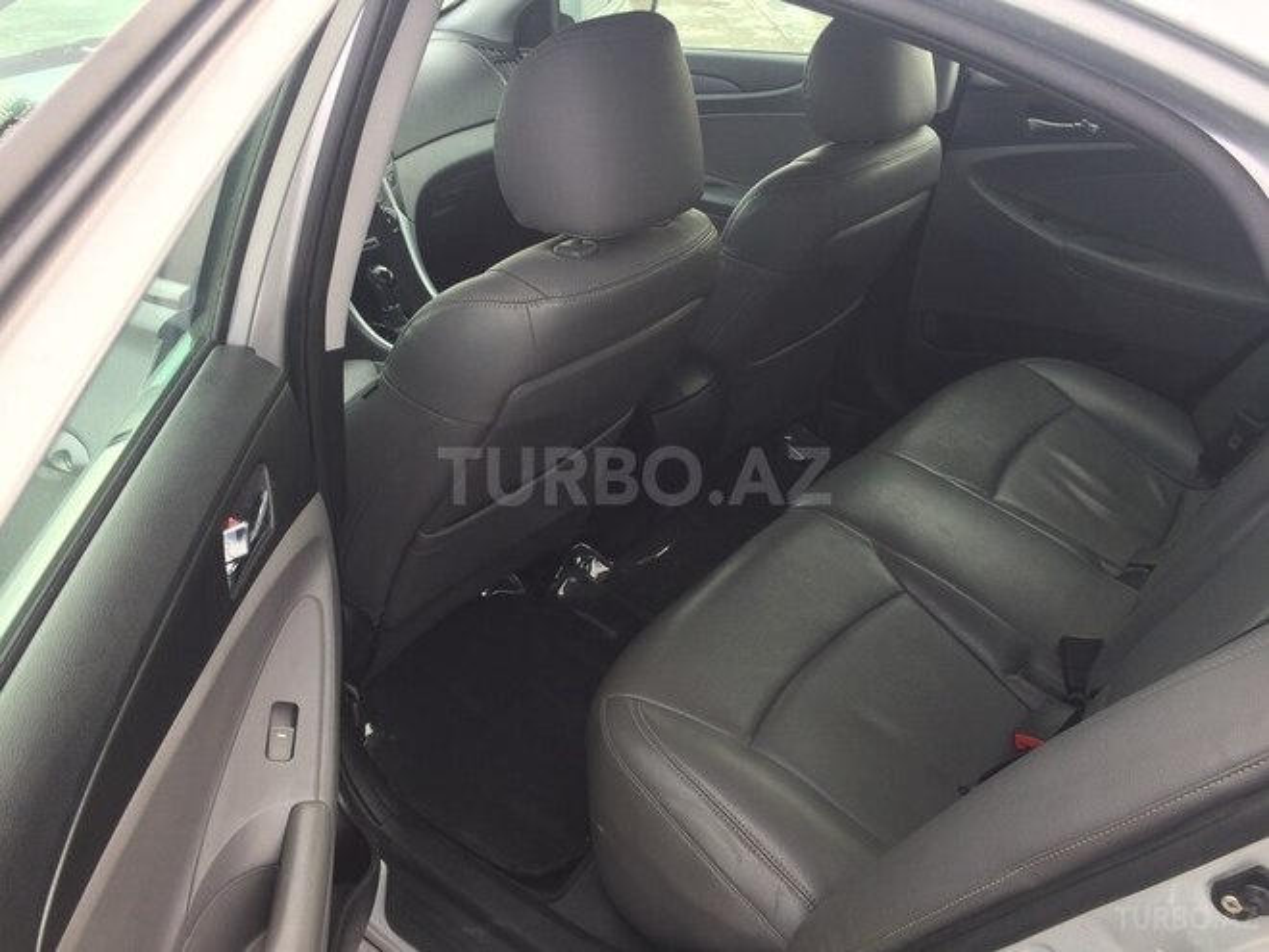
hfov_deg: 61.7
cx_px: 634
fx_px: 1063
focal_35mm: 29
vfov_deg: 48.2
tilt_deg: -32.4
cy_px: 476
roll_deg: -0.1
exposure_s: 1/100
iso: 32
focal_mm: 4.15
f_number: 2.2
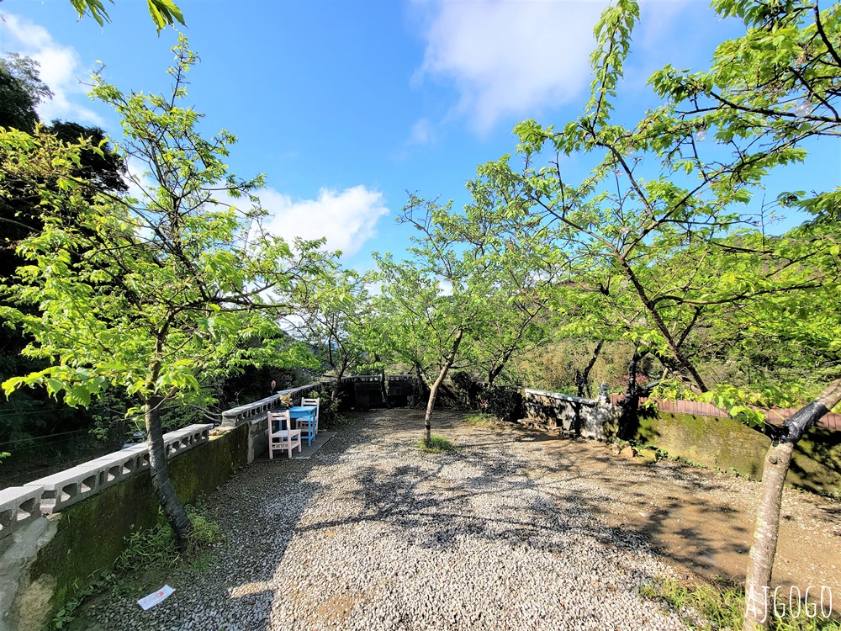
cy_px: 316
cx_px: 420
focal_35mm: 13
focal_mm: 2.2
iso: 50
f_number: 2.2
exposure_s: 1/914
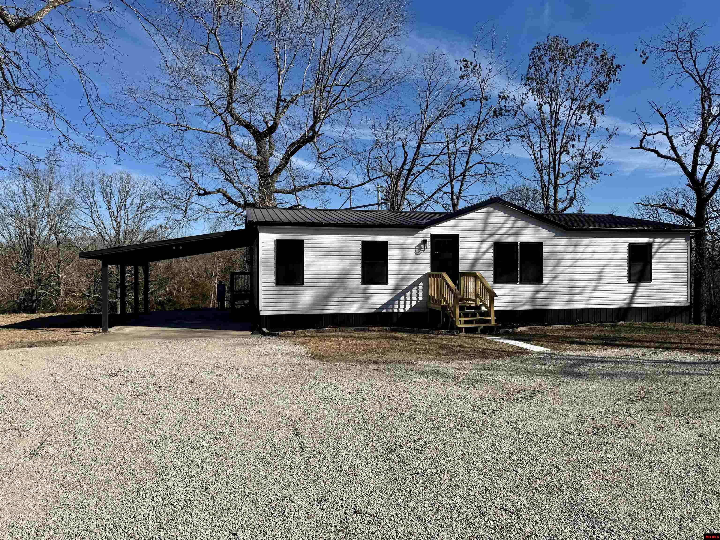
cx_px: 360
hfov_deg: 71.6
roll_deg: +1.5
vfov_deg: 56.8
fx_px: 499
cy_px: 270
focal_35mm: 24
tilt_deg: -1.2
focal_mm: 6.76
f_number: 1.78
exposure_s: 1/7092
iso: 80
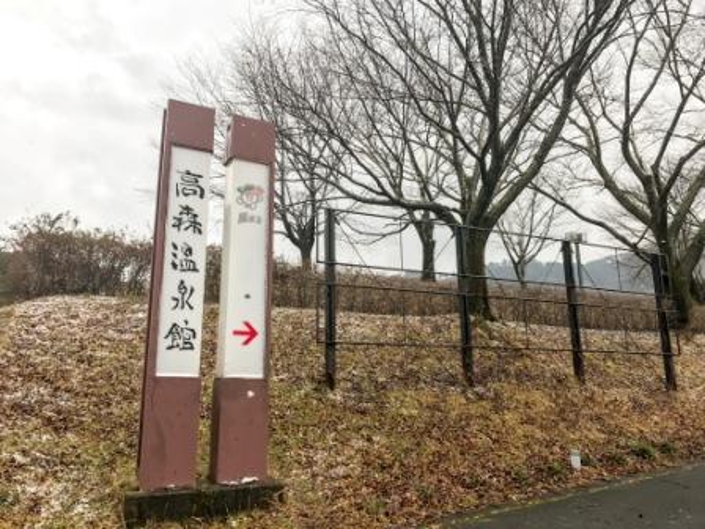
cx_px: 352
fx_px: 570
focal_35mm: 28
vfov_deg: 49.7
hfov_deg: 63.4
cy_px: 264
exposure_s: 1/335
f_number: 1.8
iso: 20
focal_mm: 3.99
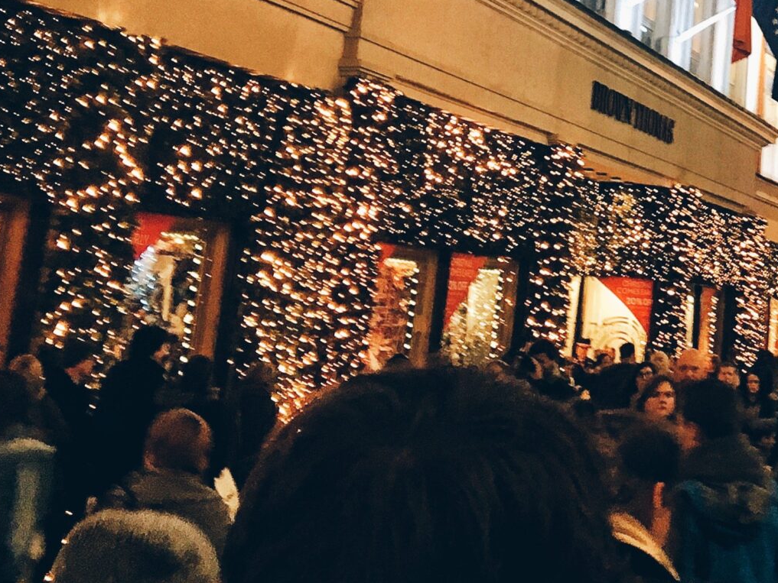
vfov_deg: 19.4
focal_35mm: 73
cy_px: -52
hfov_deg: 24.5
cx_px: 897
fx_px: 1641
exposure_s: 1/33
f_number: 2.2
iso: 125
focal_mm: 4.15
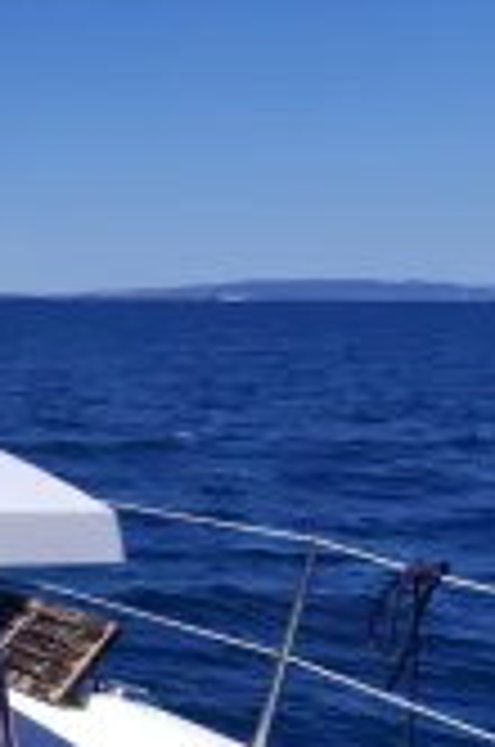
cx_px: -846
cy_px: 686
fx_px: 1201
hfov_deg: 13.0
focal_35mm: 58
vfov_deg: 32.6
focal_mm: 16
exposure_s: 1/320
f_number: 13
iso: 200
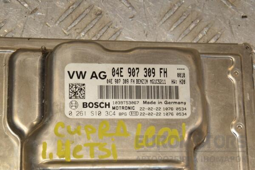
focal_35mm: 158
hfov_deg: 13.0
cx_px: 128
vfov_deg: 8.7
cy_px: 85
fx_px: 1116
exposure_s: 1/200
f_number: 11
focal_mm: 105
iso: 800
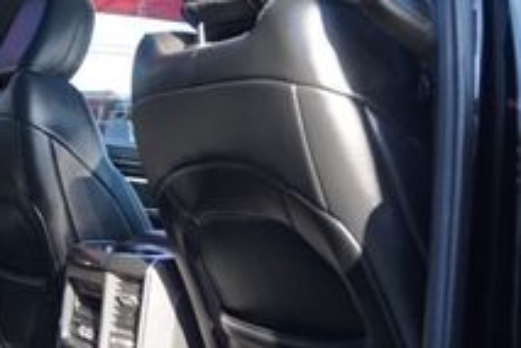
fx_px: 1042
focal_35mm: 72
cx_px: -110
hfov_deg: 25.2
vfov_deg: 18.9
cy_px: 169
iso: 100
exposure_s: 1/60
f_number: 4.5
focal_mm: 16
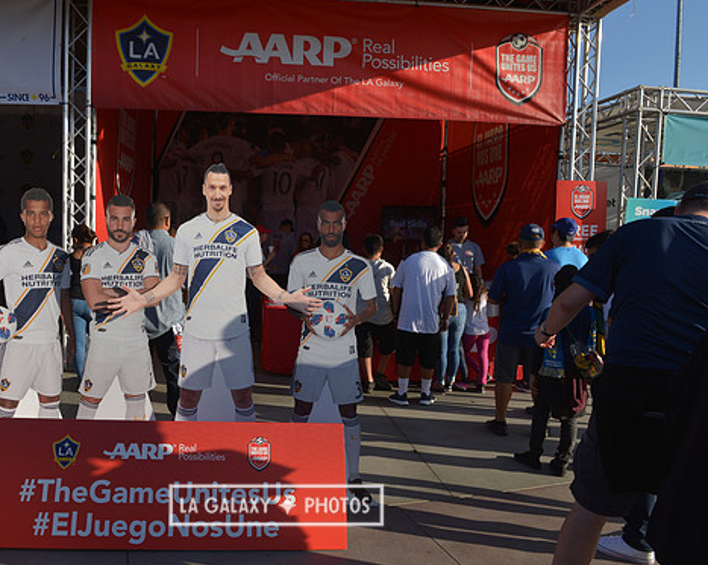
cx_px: 276
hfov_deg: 61.6
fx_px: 586
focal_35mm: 28
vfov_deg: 51.5
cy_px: 278
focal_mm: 24
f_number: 11
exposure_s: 1/500
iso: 400
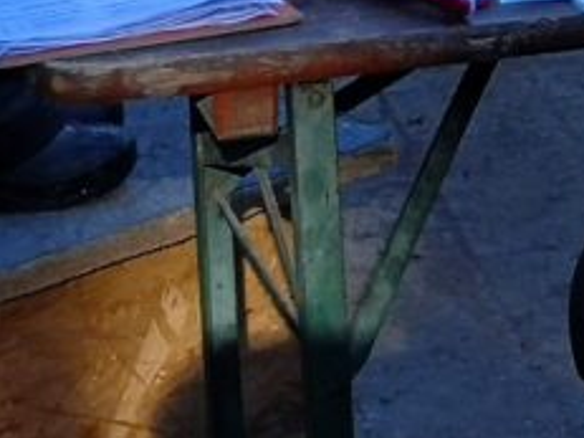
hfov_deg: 8.4
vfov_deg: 6.2
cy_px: -668
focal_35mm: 229
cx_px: 905
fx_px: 3861
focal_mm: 3.95
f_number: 1.6
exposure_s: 1/488
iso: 50
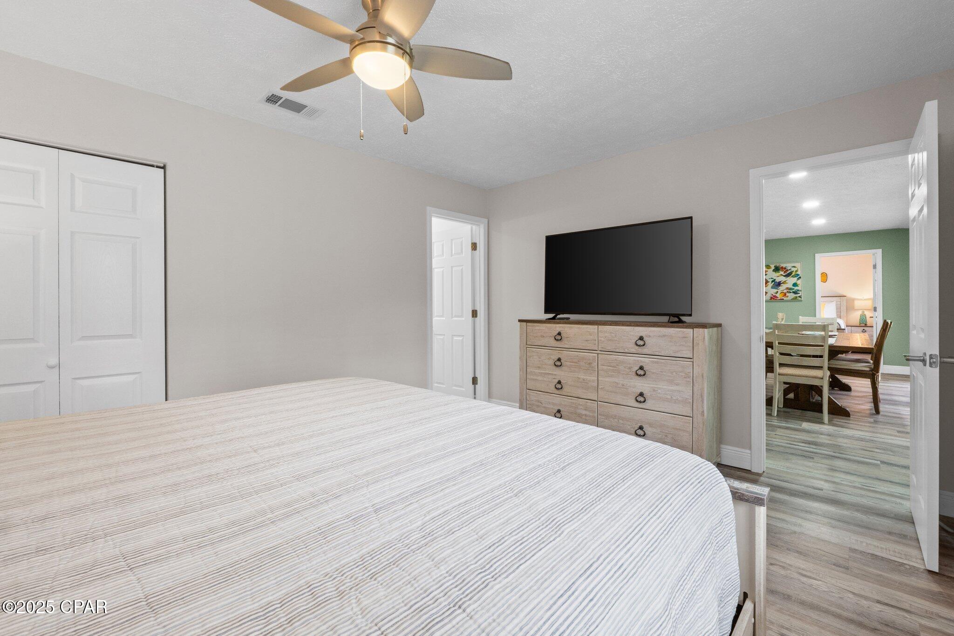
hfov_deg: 97.6
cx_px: 477
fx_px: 417
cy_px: 318
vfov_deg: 74.6
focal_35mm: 16
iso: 320
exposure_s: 1/1.67
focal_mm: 10.5
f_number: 8
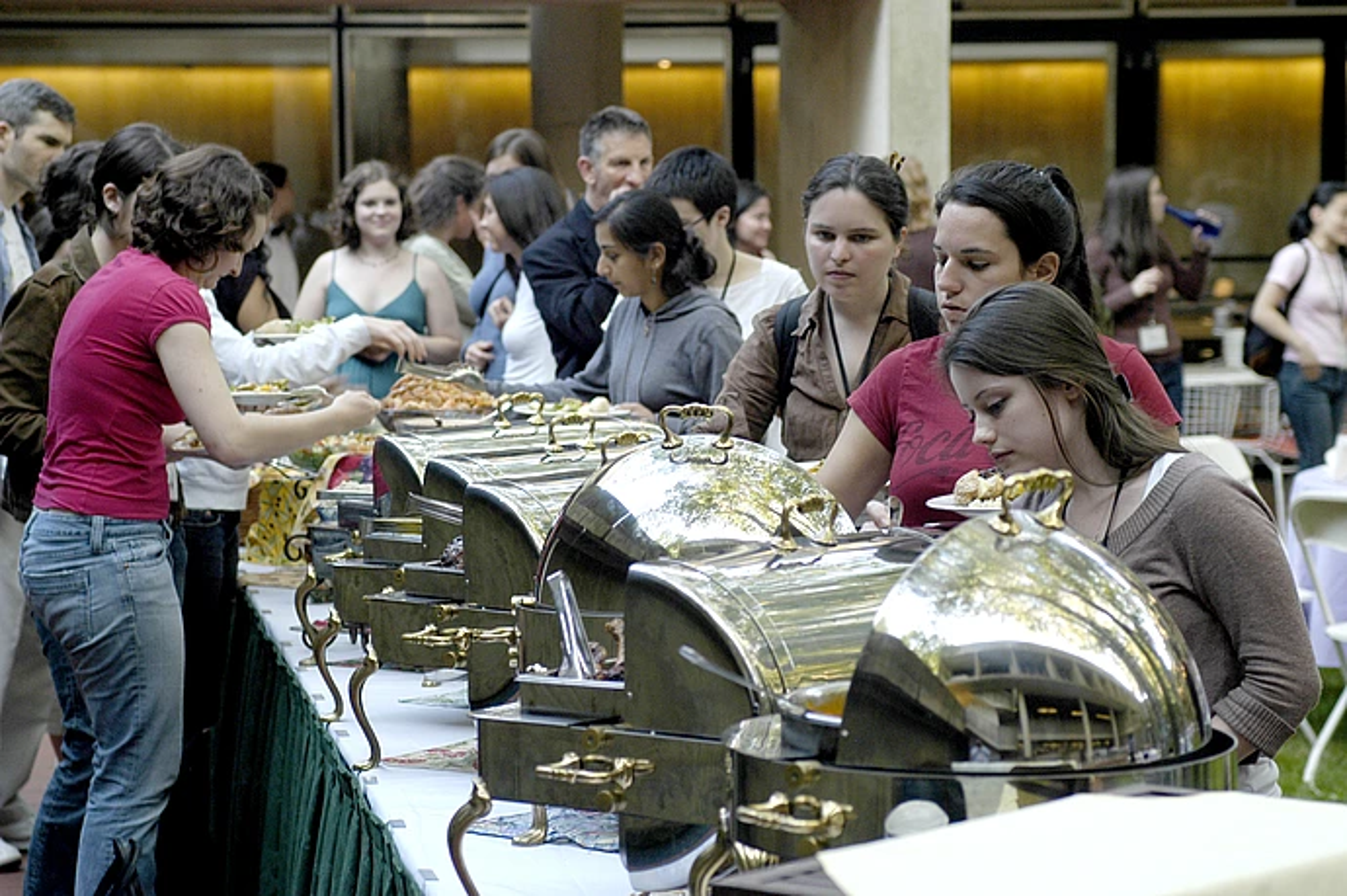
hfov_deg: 19.5
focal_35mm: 105
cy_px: 448
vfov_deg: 13.0
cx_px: 674
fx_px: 3926
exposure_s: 1/60
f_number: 4
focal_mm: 70
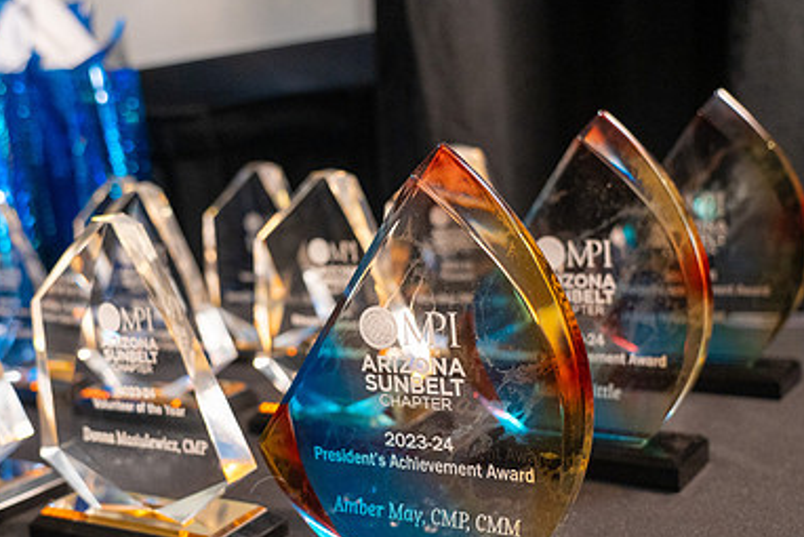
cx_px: 295
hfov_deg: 44.1
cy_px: 327
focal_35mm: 44
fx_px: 983
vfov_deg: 30.4
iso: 3200
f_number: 4
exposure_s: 1/200
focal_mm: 29
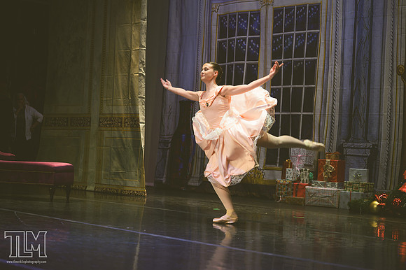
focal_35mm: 82
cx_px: 203
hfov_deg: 24.8
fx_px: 924
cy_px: 135
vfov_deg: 16.6
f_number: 2.8
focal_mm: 82
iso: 800
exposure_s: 1/250
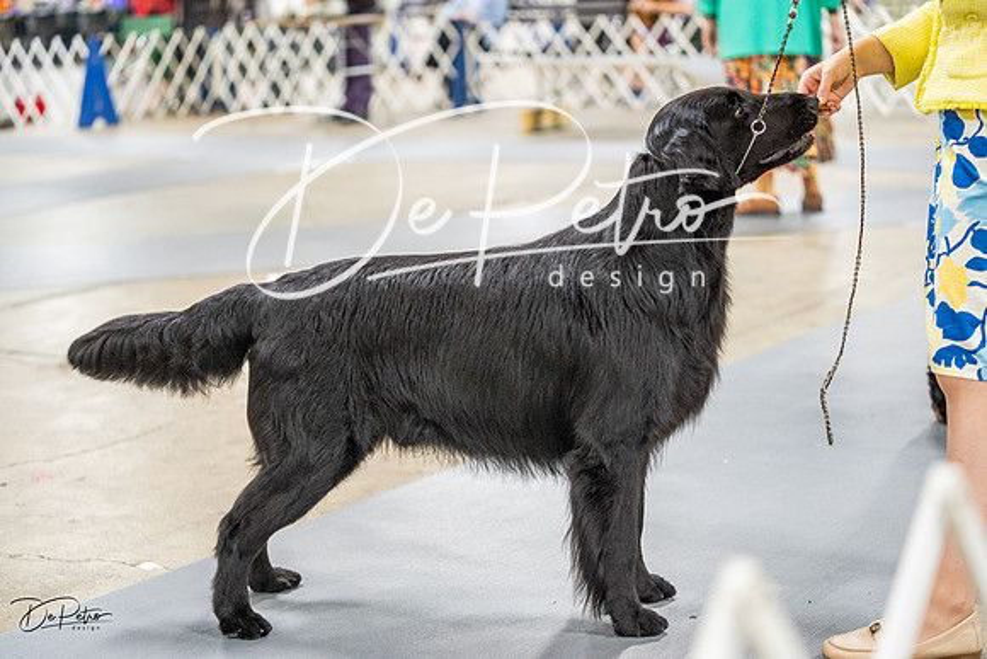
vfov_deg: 19.5
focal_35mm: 70
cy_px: 330
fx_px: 1920
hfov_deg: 28.8
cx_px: 494
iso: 4000
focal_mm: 70
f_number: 2.8
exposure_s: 1/160
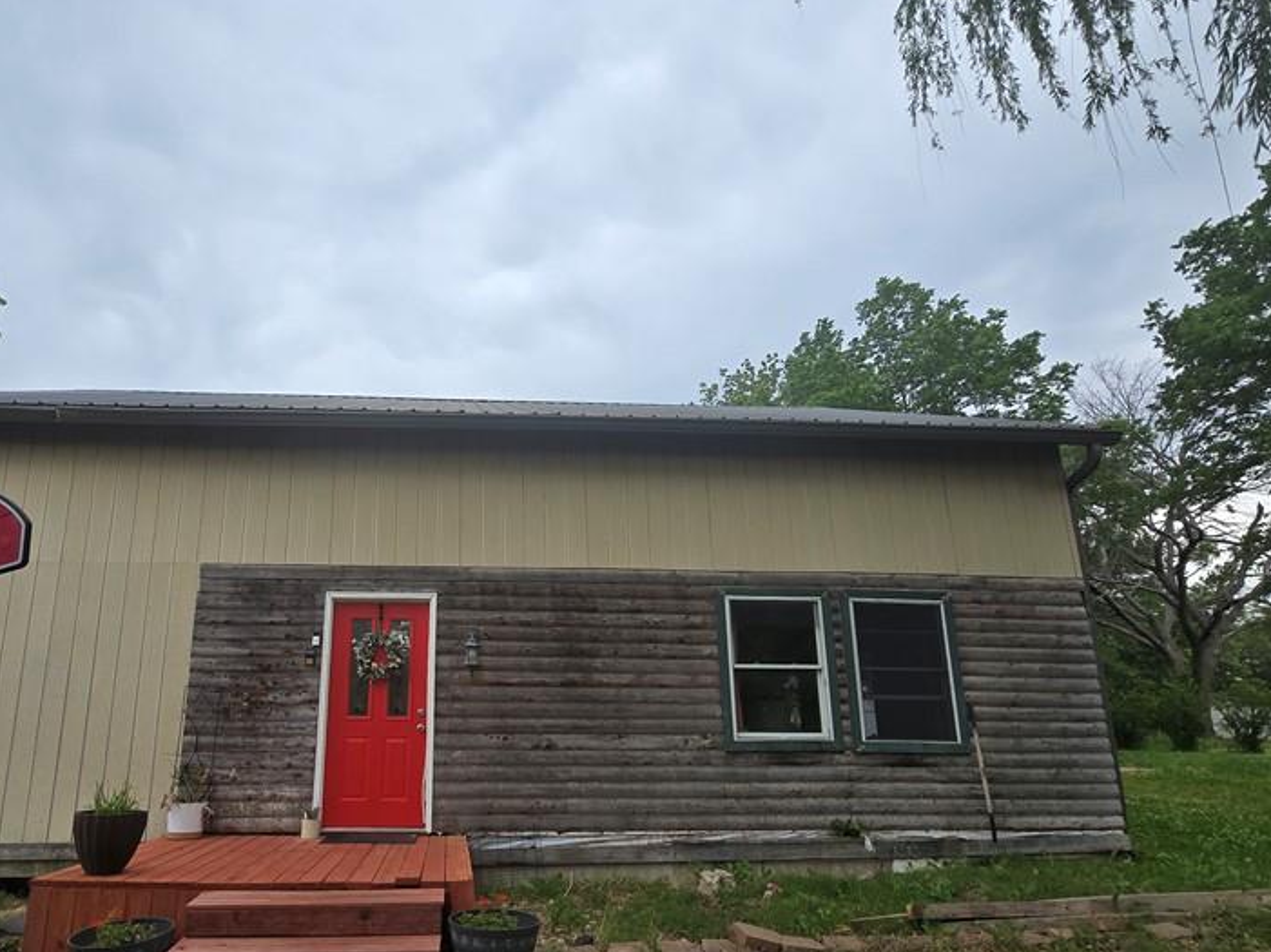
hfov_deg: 83.3
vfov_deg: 68.1
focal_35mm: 19
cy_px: 562
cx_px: 488
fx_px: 697
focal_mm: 2.2
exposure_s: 1/479
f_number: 2.2
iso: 50
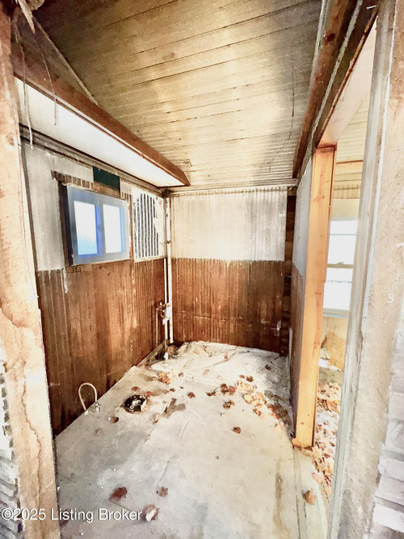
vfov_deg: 102.1
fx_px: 218
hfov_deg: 85.7
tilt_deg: -9.3
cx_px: 202
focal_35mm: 14
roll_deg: +0.6
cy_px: 270
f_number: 2.2
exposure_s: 1/60
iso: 200
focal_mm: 2.22
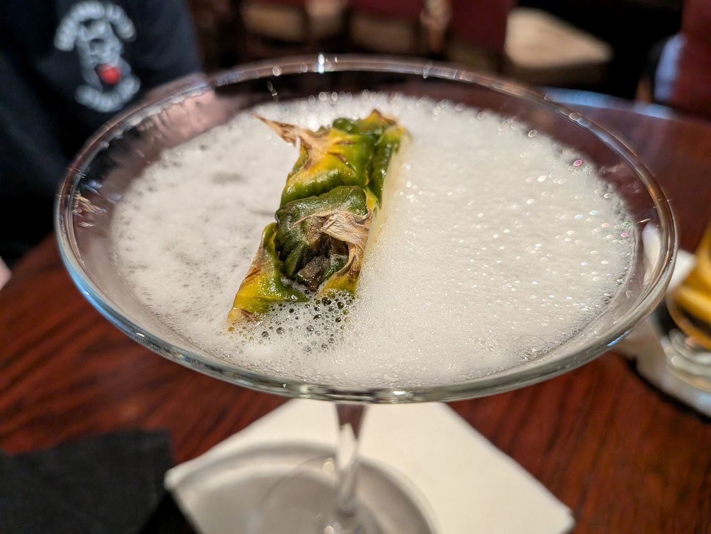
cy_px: 267
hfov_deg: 71.6
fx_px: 493
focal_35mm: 24
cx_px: 356
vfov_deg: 56.8
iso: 819
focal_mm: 4.53
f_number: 1.7
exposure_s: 1/57.3
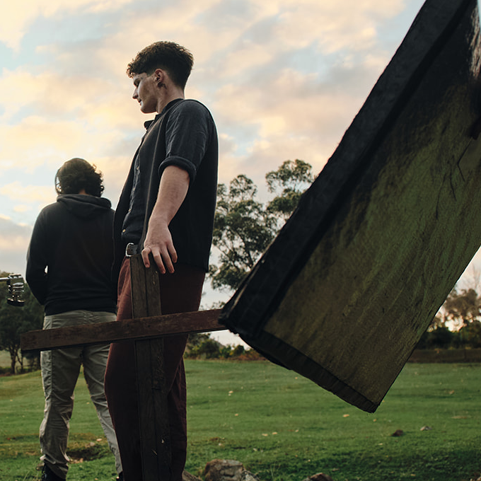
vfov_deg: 32.8
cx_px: 78
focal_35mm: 52
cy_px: 224
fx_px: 817
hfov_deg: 31.7
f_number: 2.2
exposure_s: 1/180
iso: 640
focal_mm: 17
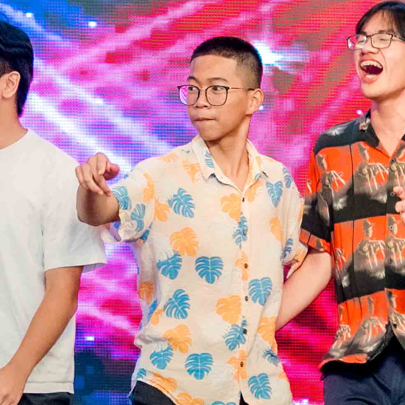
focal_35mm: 257
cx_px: 619
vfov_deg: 6.8
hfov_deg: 6.7
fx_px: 3402
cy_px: 139
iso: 2000
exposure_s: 1/200
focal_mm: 50
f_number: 2.8
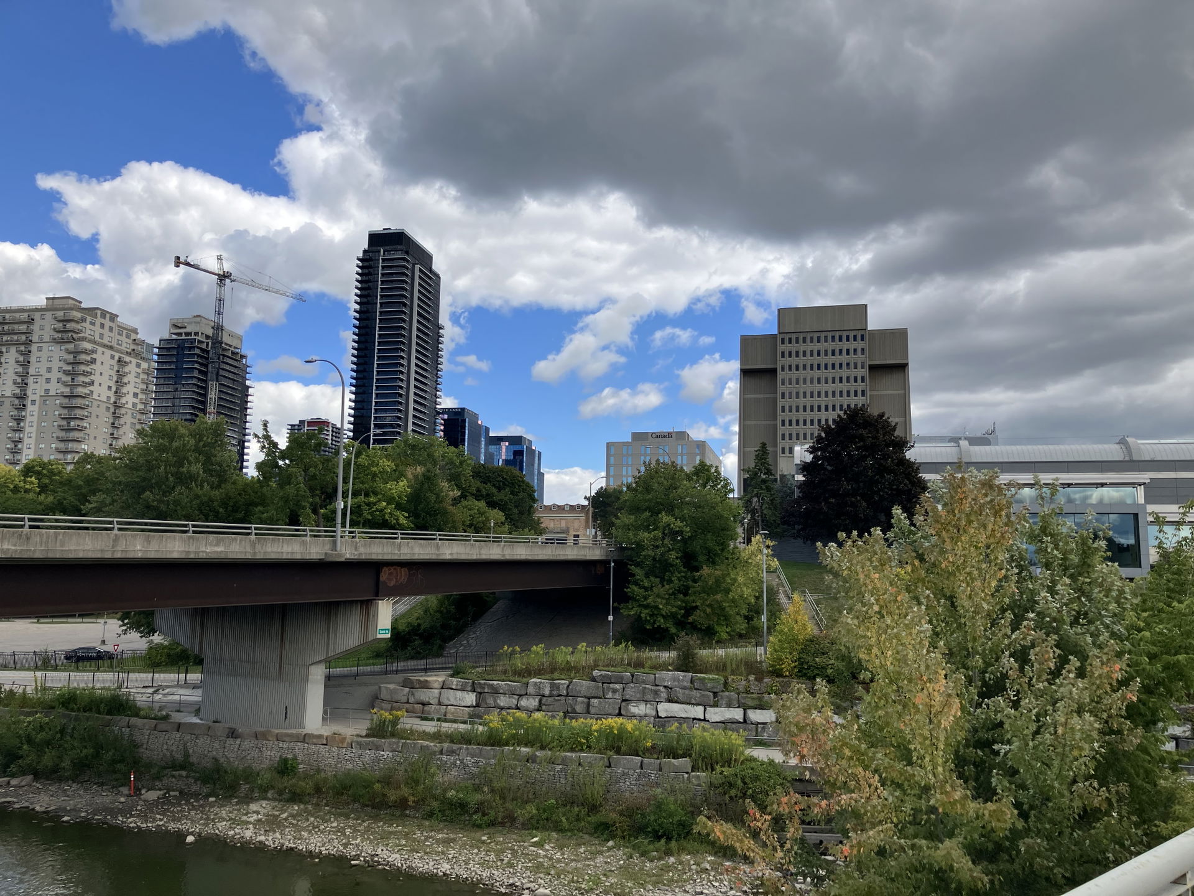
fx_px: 966
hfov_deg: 63.4
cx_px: 597
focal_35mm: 28
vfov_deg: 49.7
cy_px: 448
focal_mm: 3.99
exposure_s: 1/1621
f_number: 1.8
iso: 32
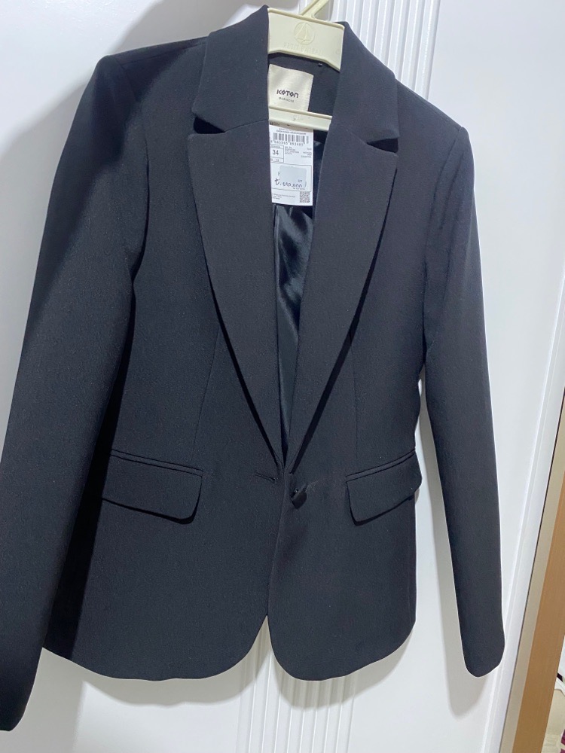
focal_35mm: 26
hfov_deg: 53.1
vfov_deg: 67.3
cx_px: 282
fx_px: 566
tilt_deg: -9.5
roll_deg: -4.8
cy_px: 376
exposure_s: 1/25
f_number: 1.8
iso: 500
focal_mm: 4.25
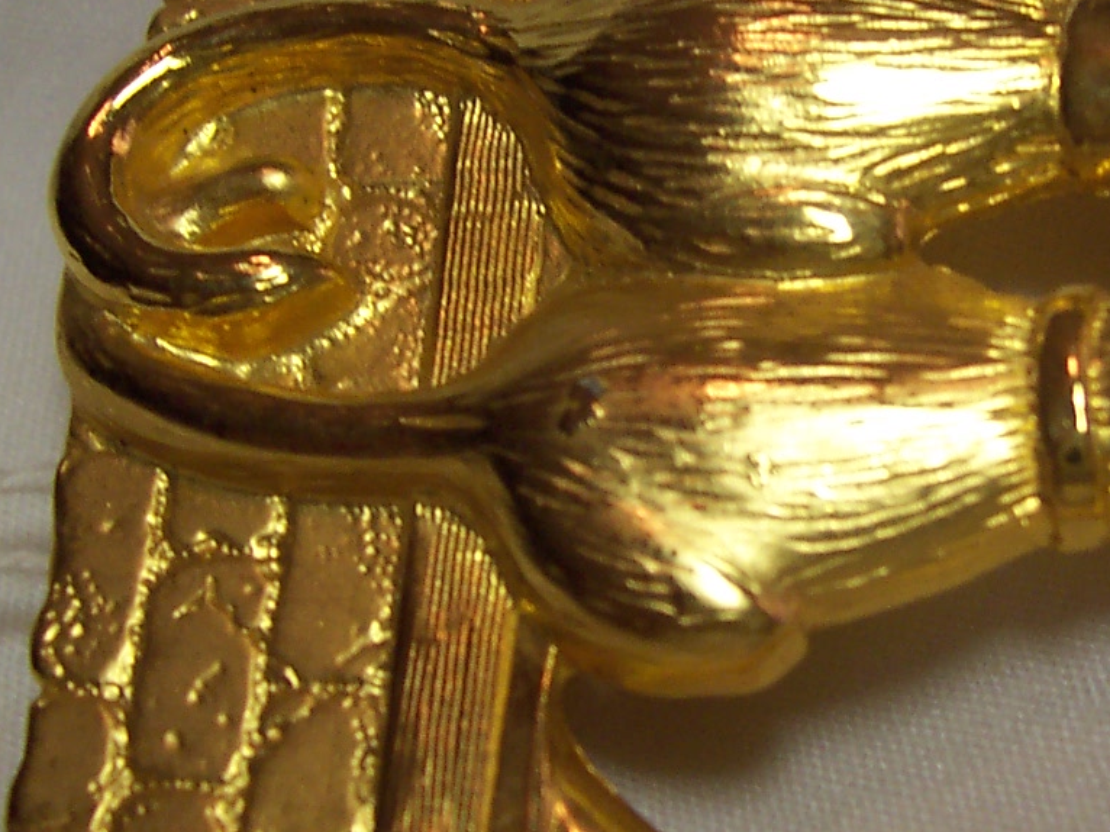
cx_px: 882
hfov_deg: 24.1
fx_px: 2564
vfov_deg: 18.4
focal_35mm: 80
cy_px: 390
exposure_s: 1/90
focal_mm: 5.6
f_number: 2.8
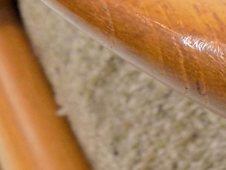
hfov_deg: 13.0
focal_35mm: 137
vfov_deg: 10.5
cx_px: 409
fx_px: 895
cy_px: -64
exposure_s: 1/30
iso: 100
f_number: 3.1
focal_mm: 4
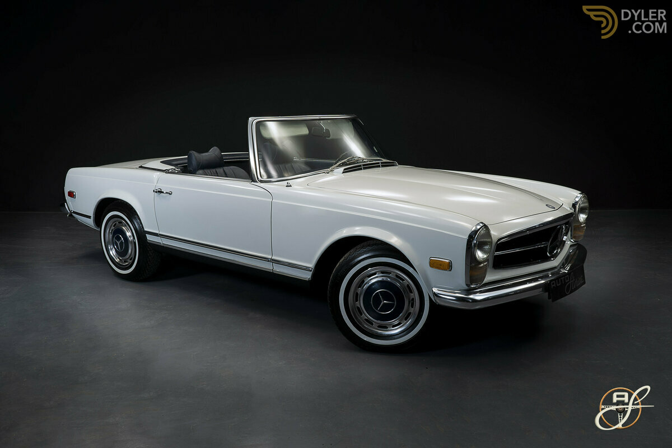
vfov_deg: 38.9
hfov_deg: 55.8
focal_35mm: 34
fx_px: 635
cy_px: 224
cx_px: 336
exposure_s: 1/3
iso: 250
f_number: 9
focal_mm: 34
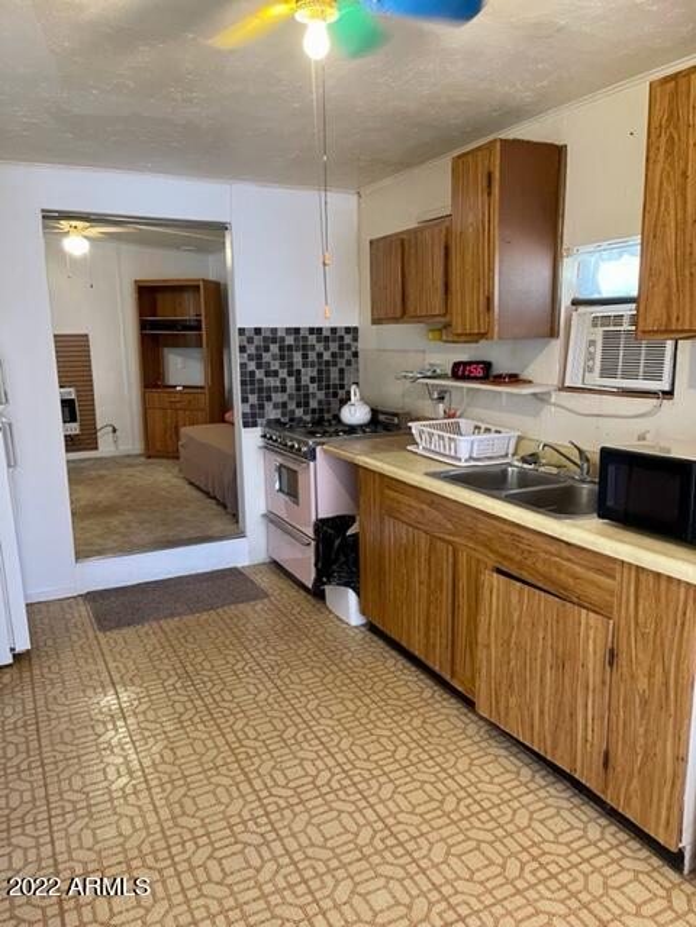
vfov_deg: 67.3
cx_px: 348
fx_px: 697
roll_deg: +1.2
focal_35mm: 26
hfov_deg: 53.1
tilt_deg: -11.7
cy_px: 464
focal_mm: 5.1
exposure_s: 1/60
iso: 400
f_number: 1.6
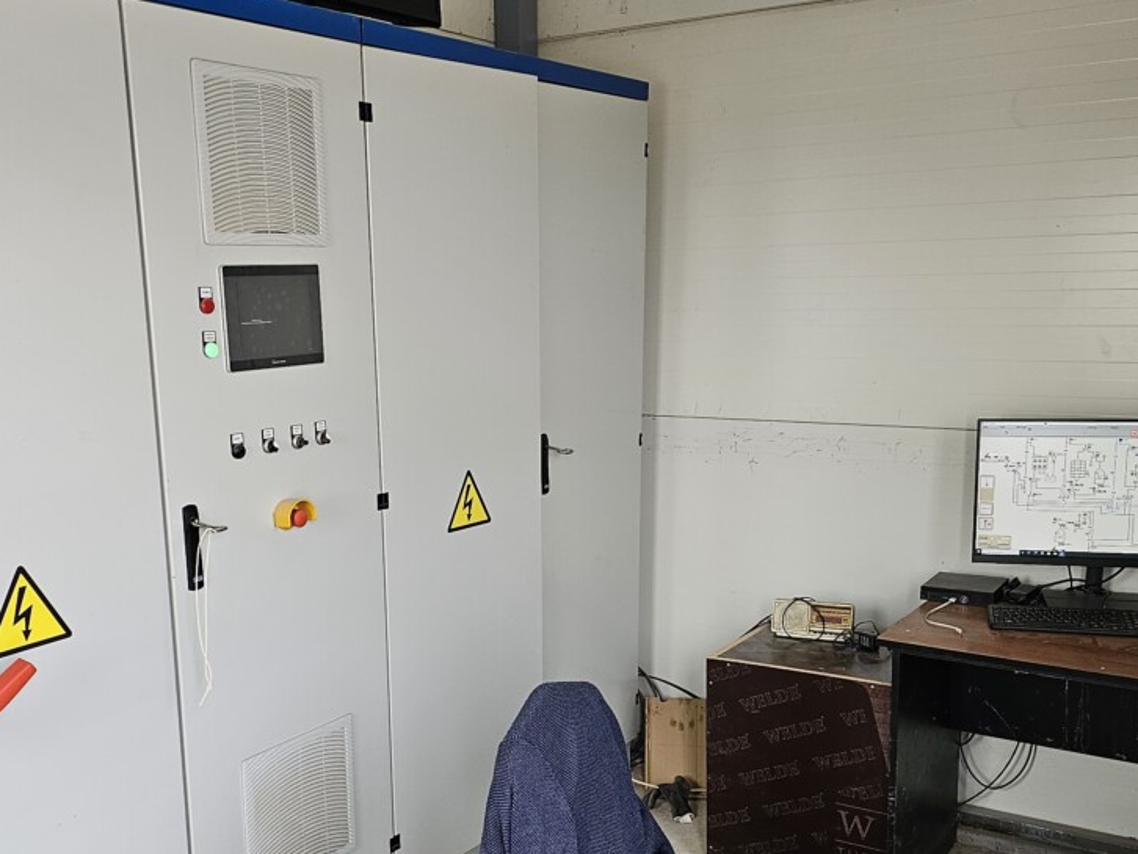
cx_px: 530
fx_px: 1250
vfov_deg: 37.5
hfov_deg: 48.9
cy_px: 536
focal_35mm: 38
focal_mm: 6.3
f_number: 1.7
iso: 250
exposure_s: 1/180
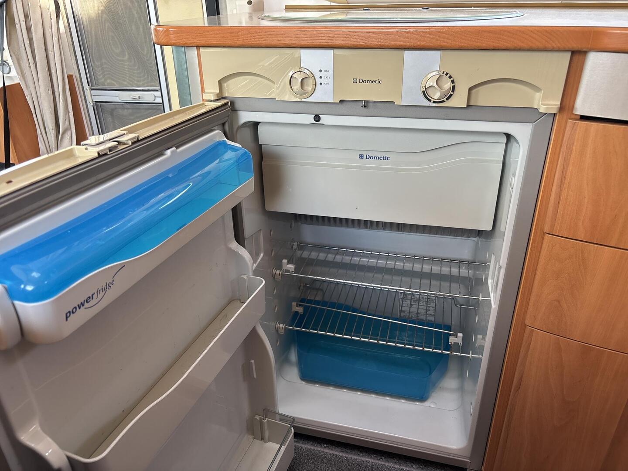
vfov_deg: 53.1
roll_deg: -0.2
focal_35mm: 26
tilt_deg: -26.8
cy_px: 236
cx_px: 314
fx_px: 472
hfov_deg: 67.3
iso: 64
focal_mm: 5.96
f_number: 1.6
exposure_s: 1/121
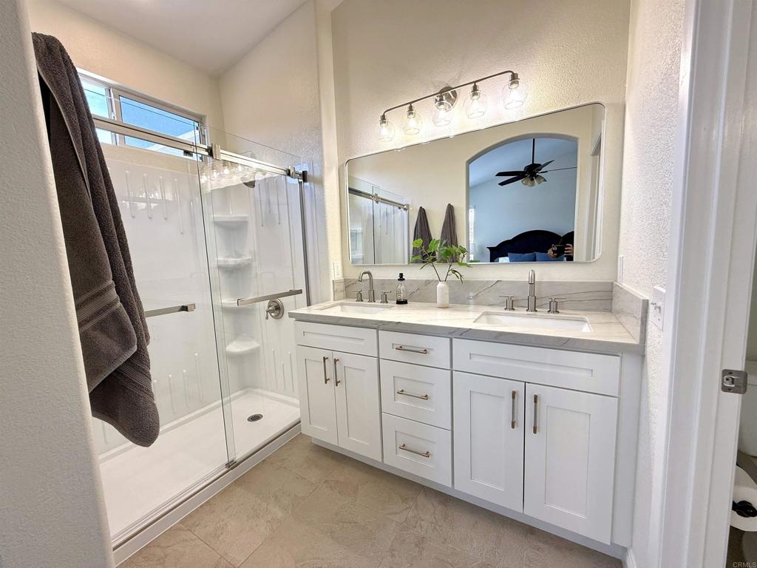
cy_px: 284
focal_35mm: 14
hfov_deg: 102.1
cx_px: 378
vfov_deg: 85.7
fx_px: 306
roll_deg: +1.8
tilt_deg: -5.7
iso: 50
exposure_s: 1/100
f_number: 2.2
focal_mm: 2.22
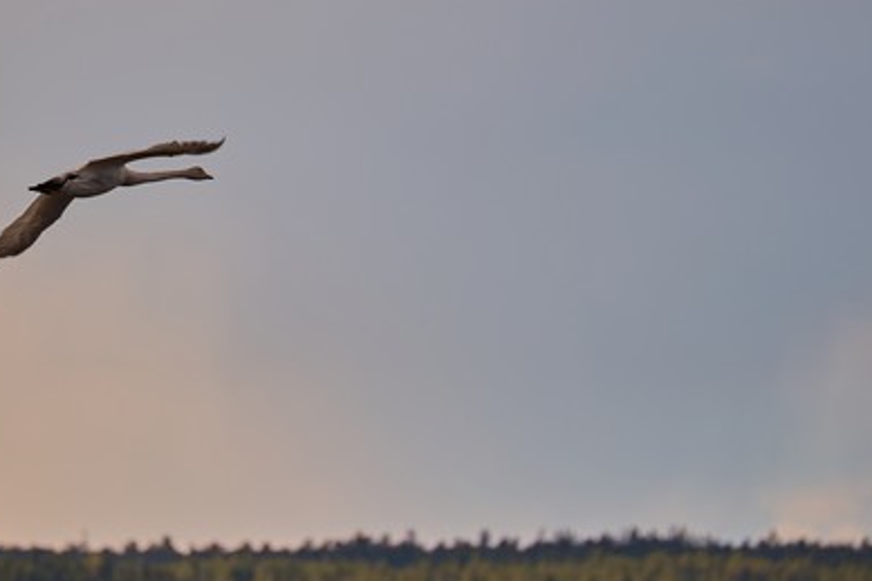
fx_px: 19925
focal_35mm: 823
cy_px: 212
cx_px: 291
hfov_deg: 2.5
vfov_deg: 1.7
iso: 100
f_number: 7.1
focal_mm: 500
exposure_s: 1/500
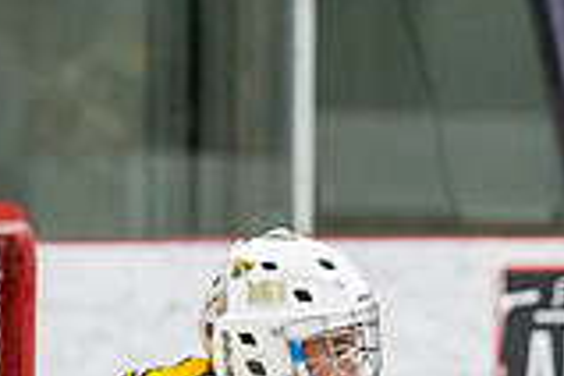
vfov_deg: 2.3
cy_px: 578
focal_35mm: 601
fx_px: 9415
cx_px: 334
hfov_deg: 3.4
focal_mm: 105
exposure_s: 1/640
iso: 2500
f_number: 3.2
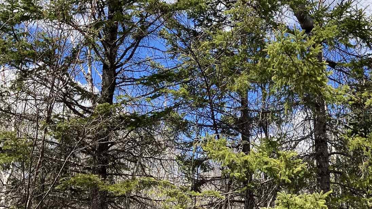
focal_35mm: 64
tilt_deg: +21.2
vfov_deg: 18.8
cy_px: 87
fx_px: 631
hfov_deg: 32.4
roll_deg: -0.7
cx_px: 261
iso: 32
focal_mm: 3.99
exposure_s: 1/1215
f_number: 1.8
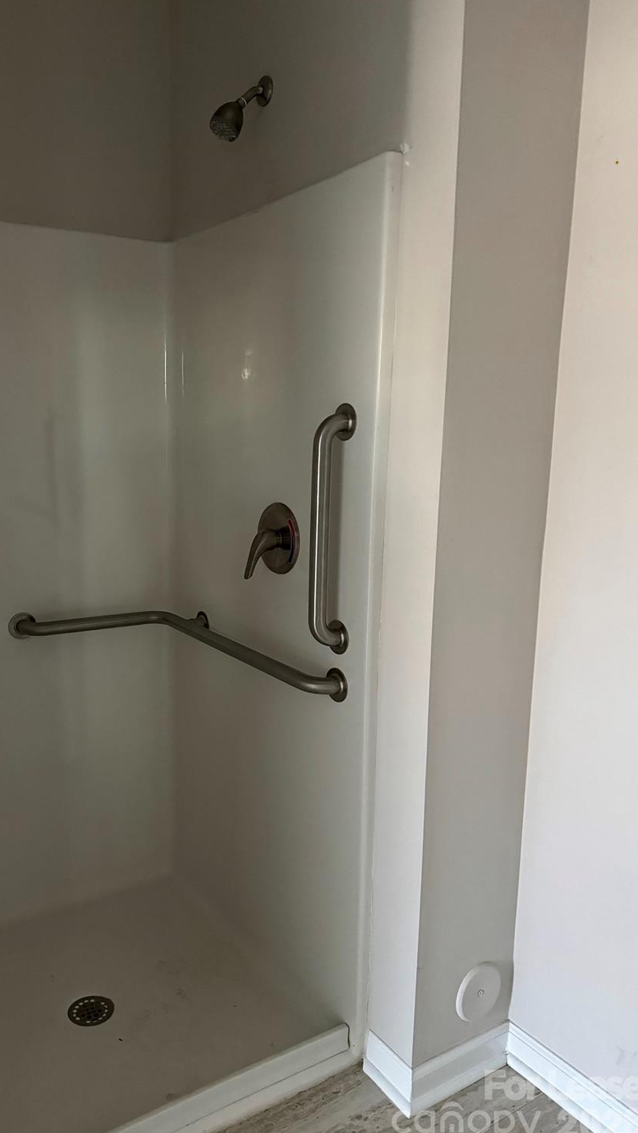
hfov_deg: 42.3
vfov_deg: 69.9
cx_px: 210
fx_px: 812
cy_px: 569
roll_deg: -1.4
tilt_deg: -10.3
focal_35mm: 27
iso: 800
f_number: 1.78
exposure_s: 1/40
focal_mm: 6.86
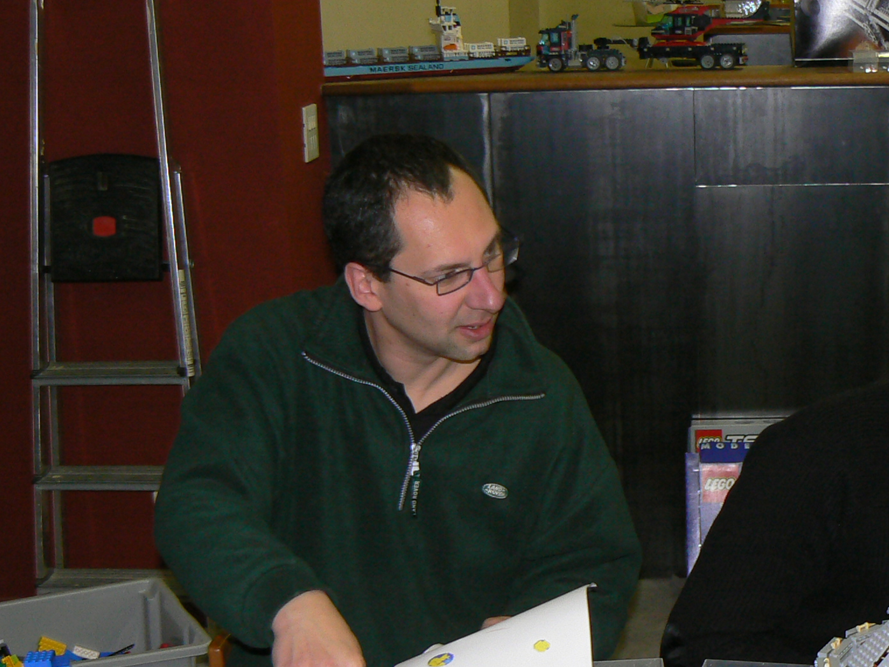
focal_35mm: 66
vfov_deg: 22.1
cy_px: 479
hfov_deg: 28.8
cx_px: 694
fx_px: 1695
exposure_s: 1/30
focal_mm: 6
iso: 100
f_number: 2.8
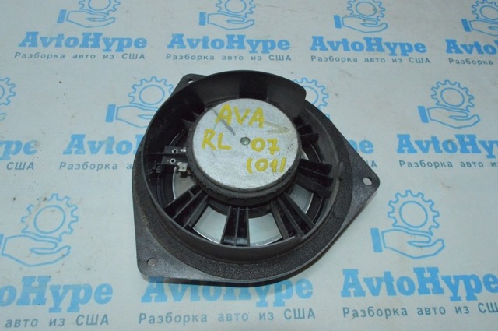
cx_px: 249
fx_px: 373
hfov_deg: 67.4
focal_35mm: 27
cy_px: 166
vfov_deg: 47.8
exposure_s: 1/125
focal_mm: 18
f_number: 16
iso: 5000
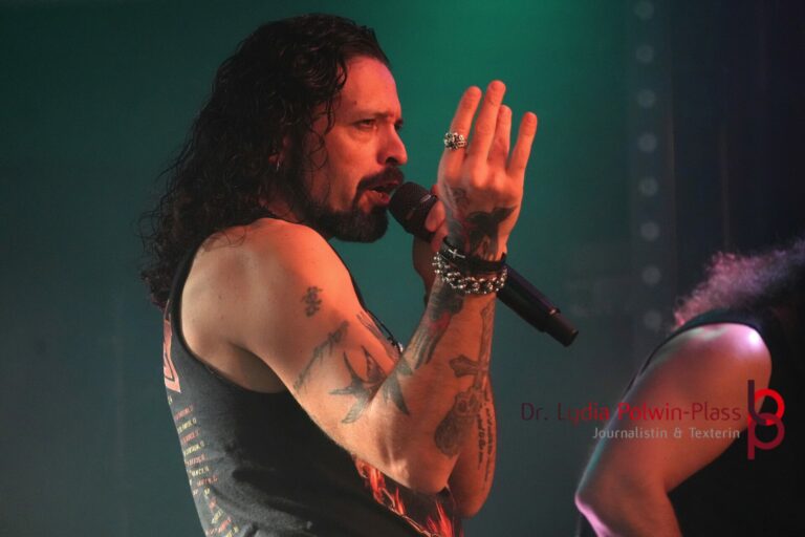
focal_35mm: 220
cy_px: 268
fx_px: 4930
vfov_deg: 6.2
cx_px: 402
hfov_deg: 9.3
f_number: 5.6
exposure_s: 1/200
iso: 6400
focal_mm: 147
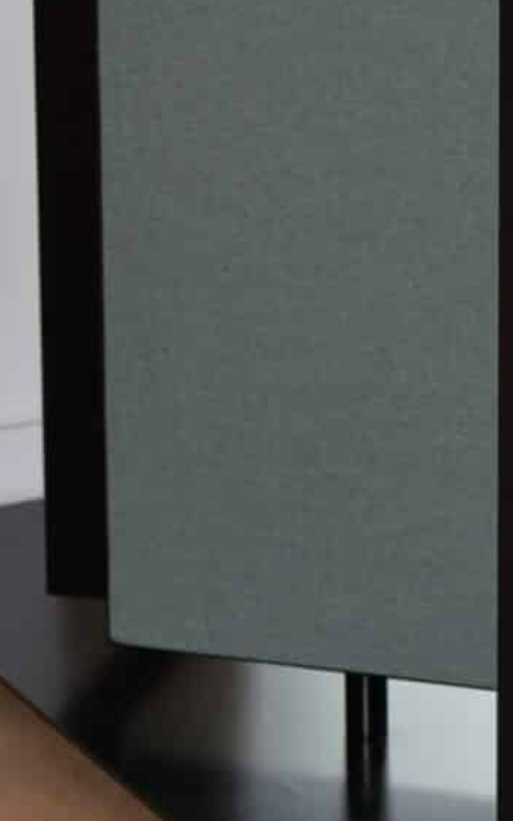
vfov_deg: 8.9
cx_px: 712
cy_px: -159
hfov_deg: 5.6
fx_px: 5232
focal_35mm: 234
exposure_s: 1/60
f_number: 4
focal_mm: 50
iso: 320
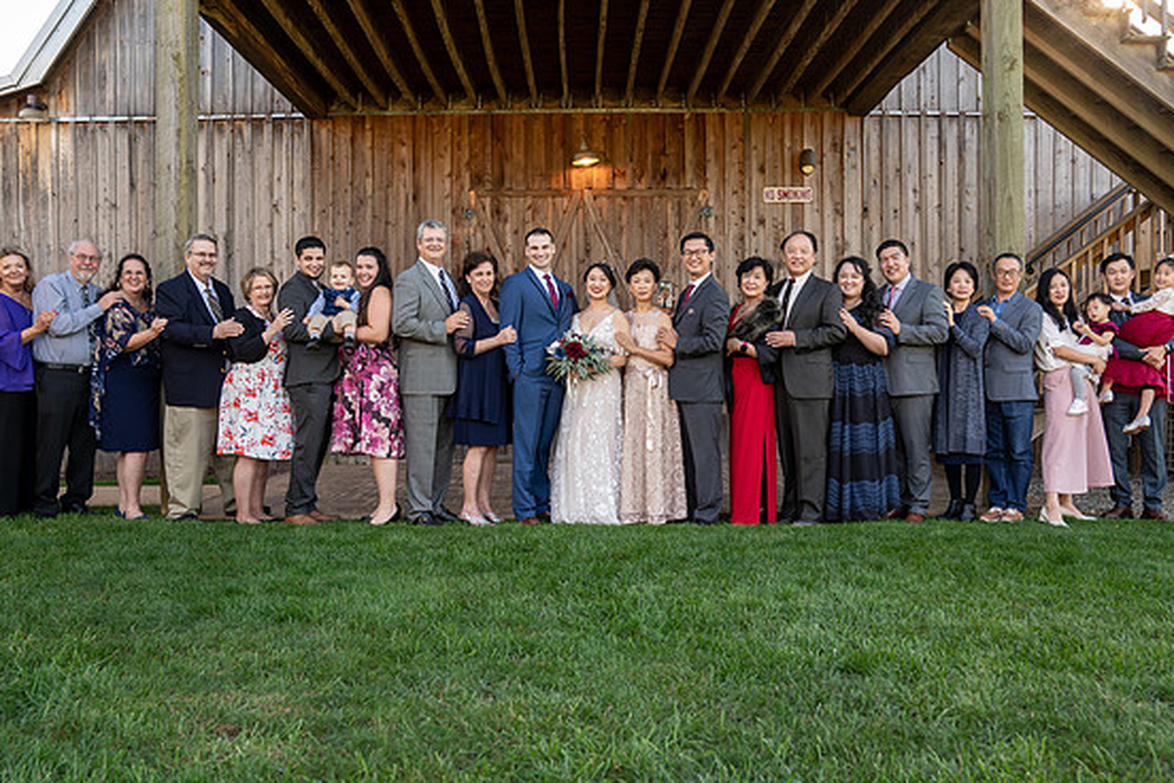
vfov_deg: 44.9
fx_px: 946
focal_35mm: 29
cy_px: 414
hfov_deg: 63.7
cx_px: 594
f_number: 4
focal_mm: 25
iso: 400
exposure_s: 1/200
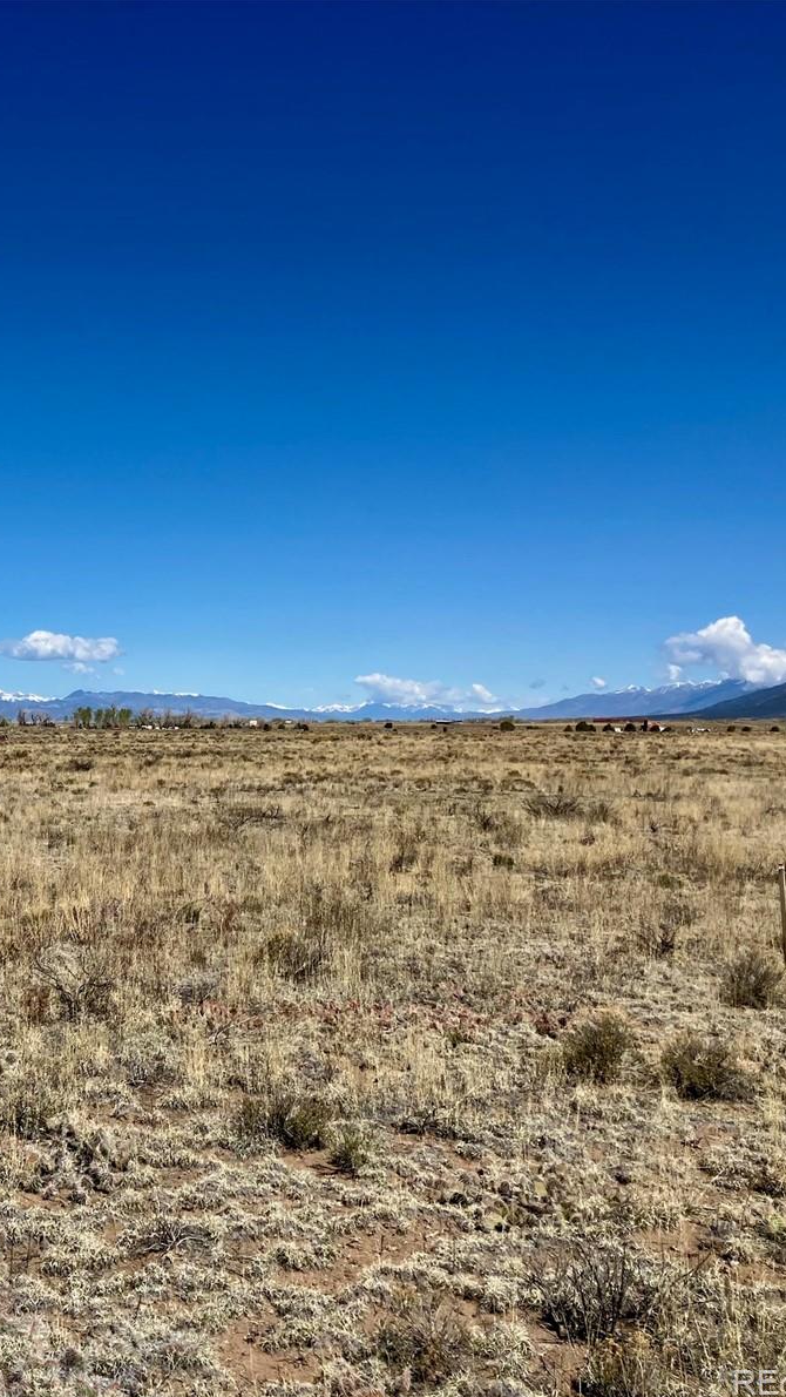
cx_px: -15
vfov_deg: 49.4
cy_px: 703
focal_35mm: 41
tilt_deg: -0.1
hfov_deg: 27.3
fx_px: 1518
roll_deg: -0.7
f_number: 1.8
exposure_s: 1/3472
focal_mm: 3.99
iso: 32
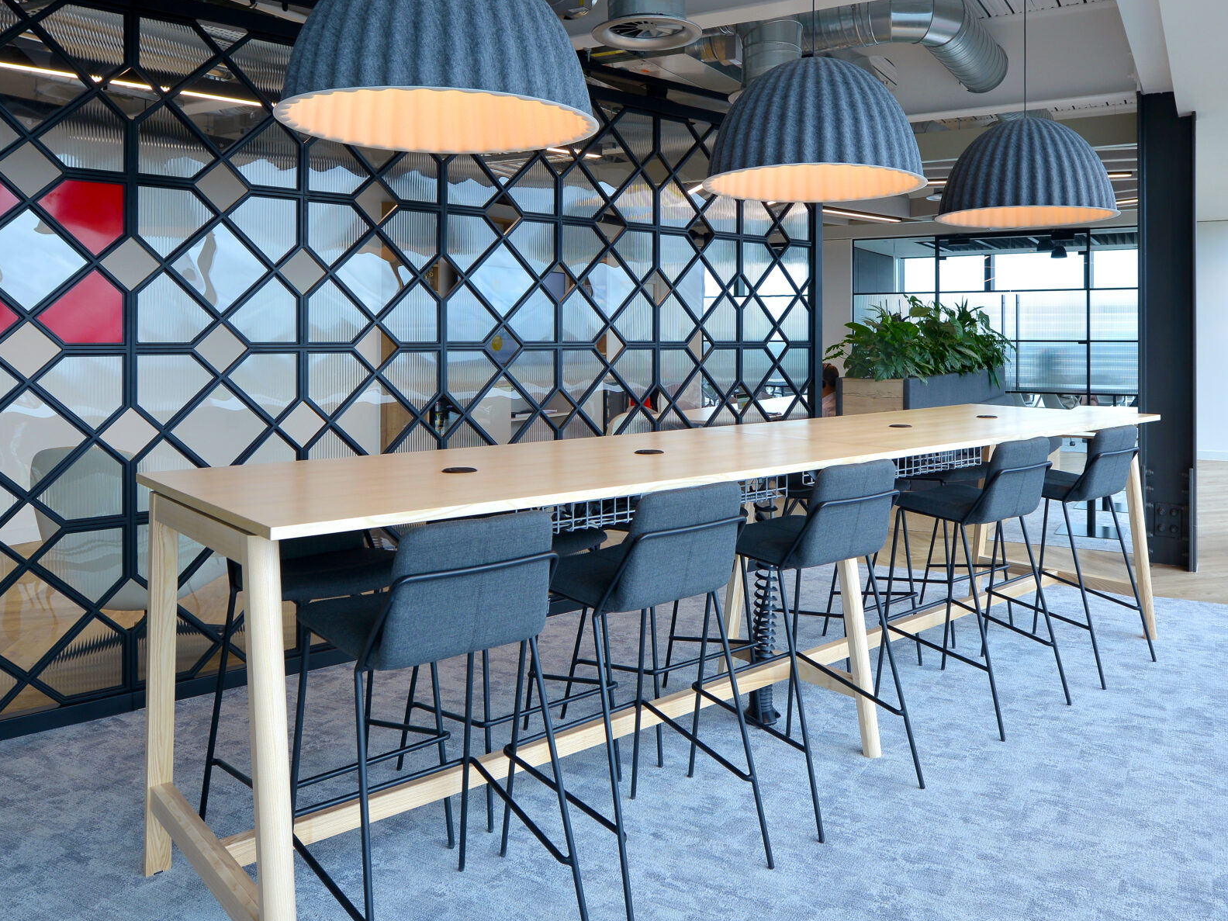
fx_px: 993
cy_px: 338
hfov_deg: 63.2
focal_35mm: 28
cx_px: 694
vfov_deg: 49.2
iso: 100
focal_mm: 18
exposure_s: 1/15
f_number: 5.6
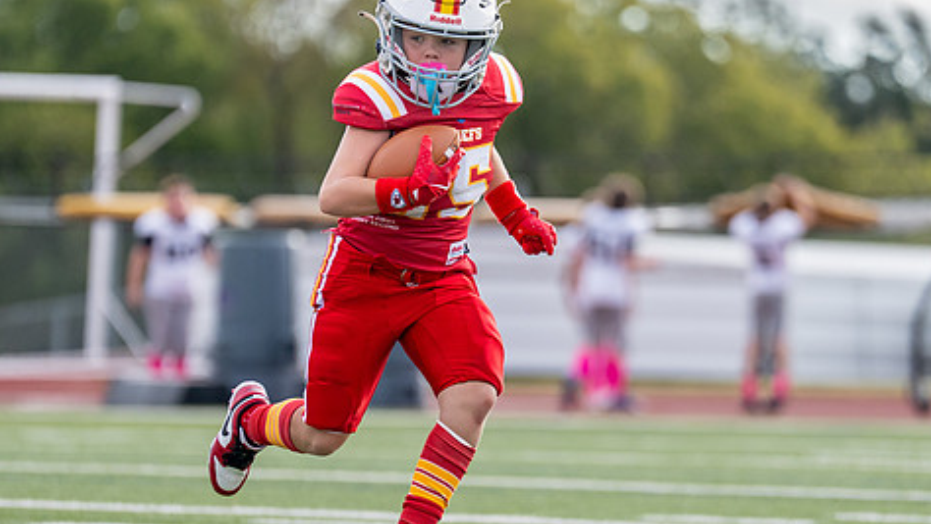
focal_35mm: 447
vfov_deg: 2.7
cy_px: 306
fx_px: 11039
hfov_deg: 4.8
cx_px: 510
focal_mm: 200
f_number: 2.8
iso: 320
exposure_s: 1/2500
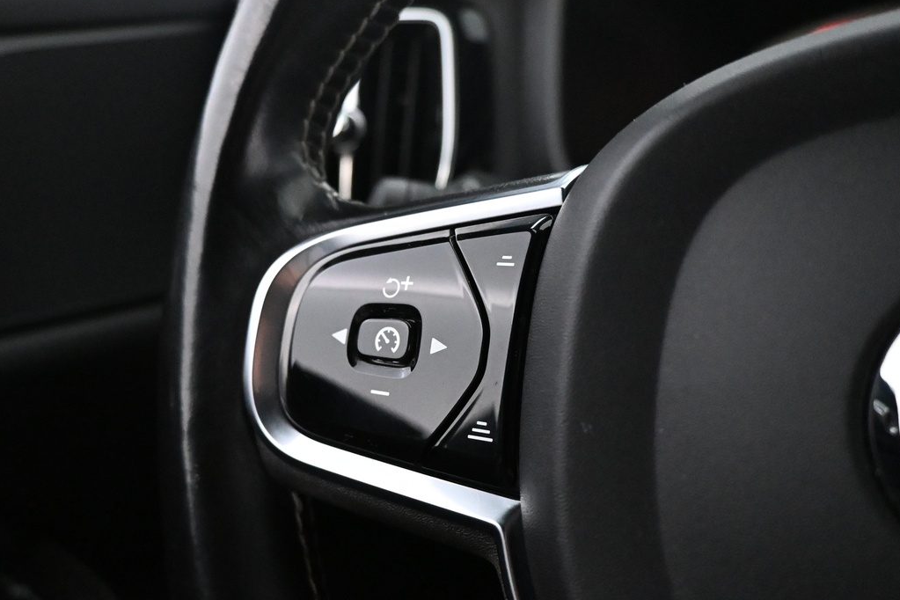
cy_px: 315
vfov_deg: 35.0
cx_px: 331
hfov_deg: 50.1
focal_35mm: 38
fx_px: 950
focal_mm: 16
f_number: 3.5
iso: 5000
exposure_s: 1/60
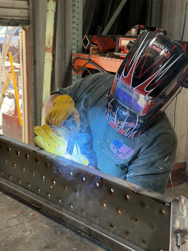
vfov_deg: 39.7
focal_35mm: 48
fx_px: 348
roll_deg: -2.3
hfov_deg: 30.3
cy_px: 126
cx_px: 94
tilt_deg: -12.4
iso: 64
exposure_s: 1/192
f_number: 1.78
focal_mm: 6.76
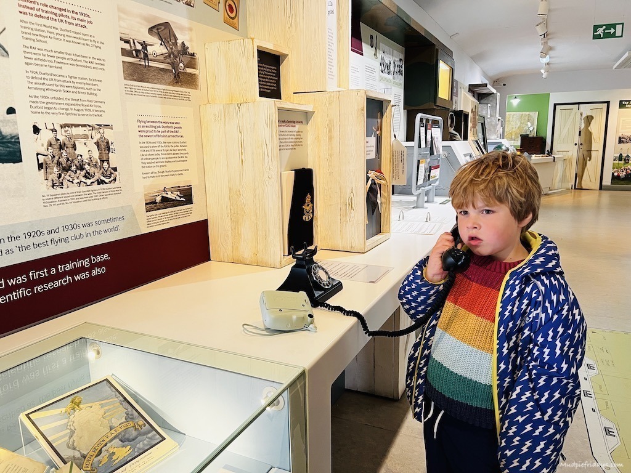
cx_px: 316
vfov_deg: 53.1
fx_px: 474
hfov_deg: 67.3
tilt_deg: -11.6
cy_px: 236
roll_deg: +1.2
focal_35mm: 26
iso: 200
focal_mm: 5.7
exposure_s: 1/56
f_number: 1.5
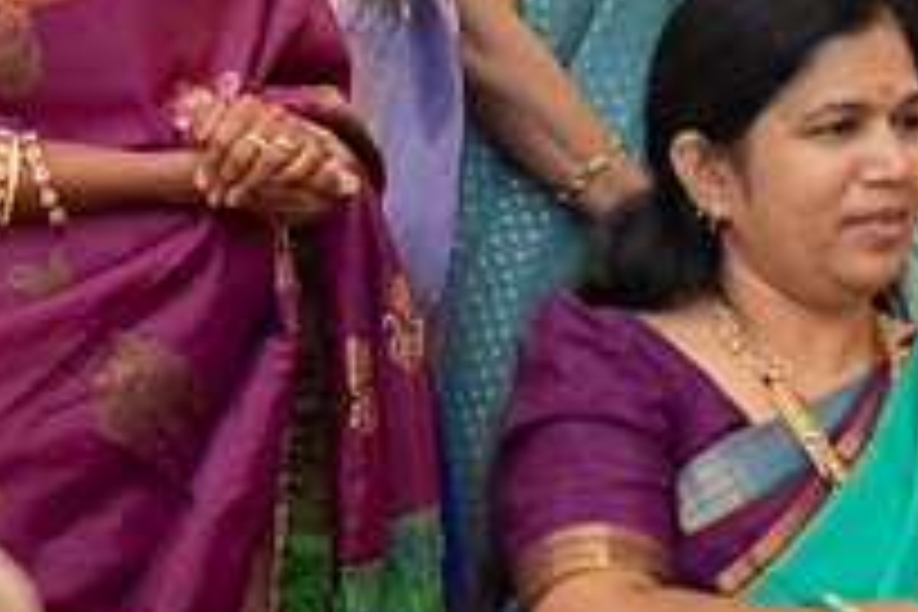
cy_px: -250
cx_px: 562
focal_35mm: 272
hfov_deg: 7.6
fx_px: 6935
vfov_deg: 5.0
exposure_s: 1/160
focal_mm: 92
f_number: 3.2
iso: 1000
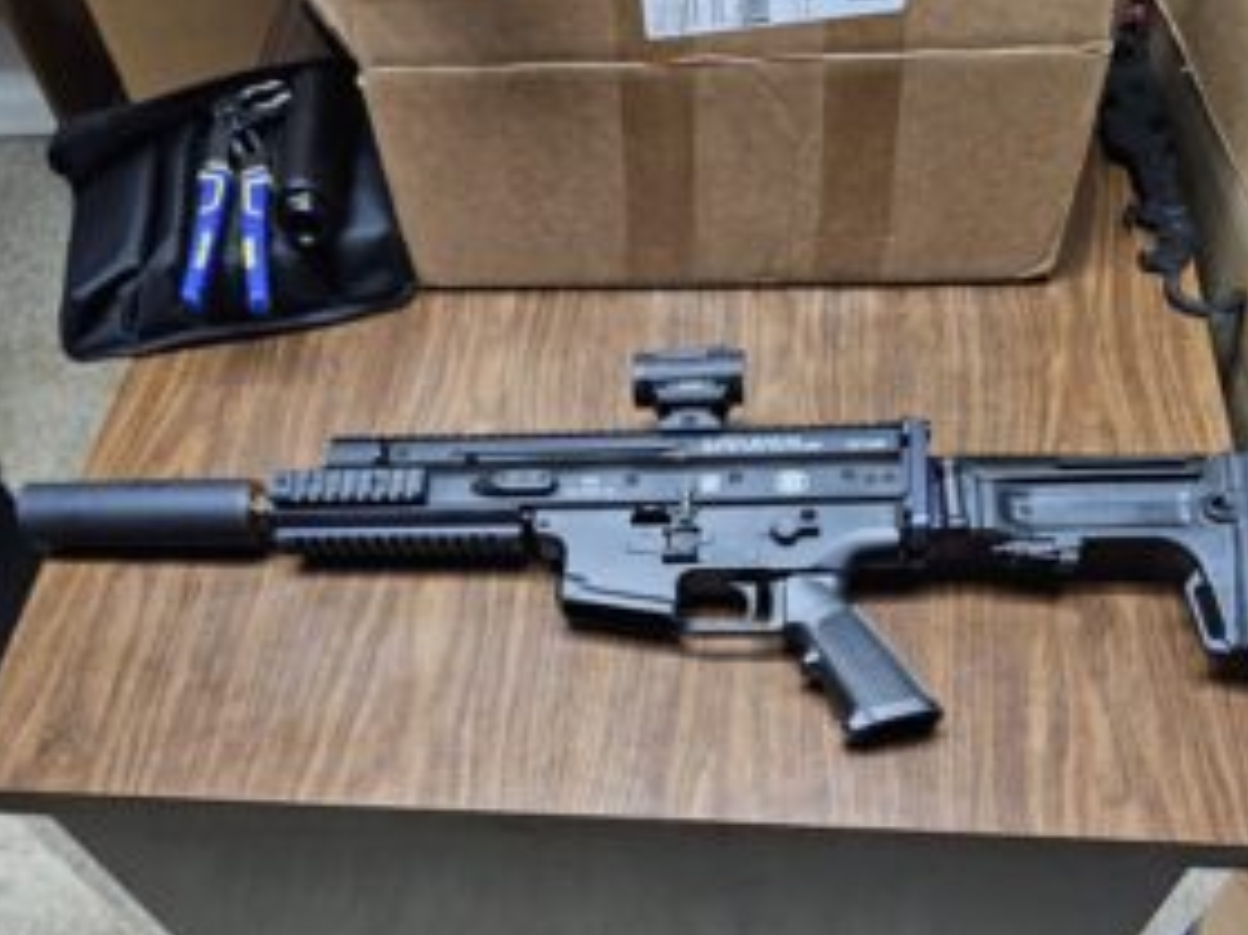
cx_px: 635
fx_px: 1189
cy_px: 778
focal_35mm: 33
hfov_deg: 55.4
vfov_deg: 40.7
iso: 320
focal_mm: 5.4
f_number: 1.8
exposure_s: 1/120
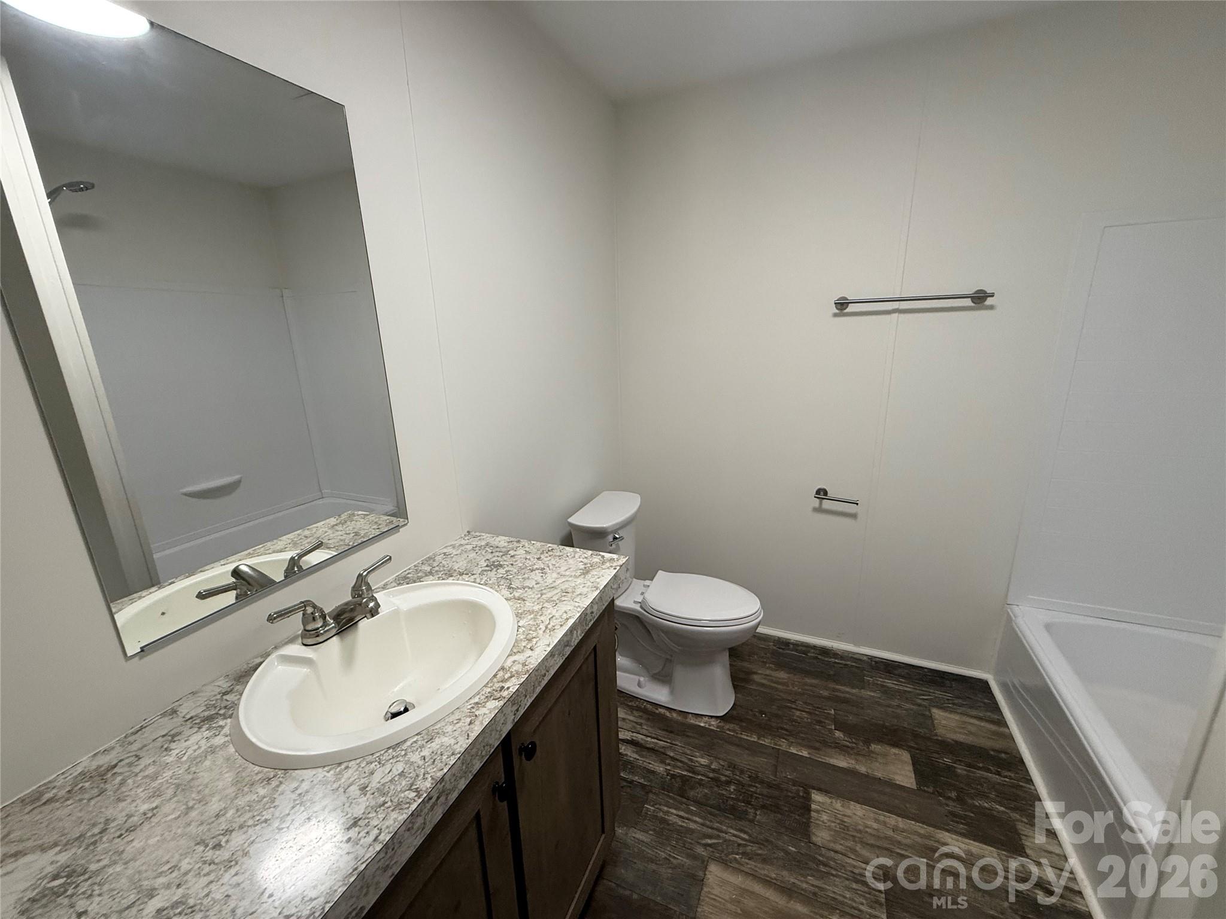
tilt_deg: -15.9
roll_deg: +1.1
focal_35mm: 14
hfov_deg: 102.1
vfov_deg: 85.7
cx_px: 613
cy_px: 460
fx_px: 496
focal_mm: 2.22
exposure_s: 1/120
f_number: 2.2
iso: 250
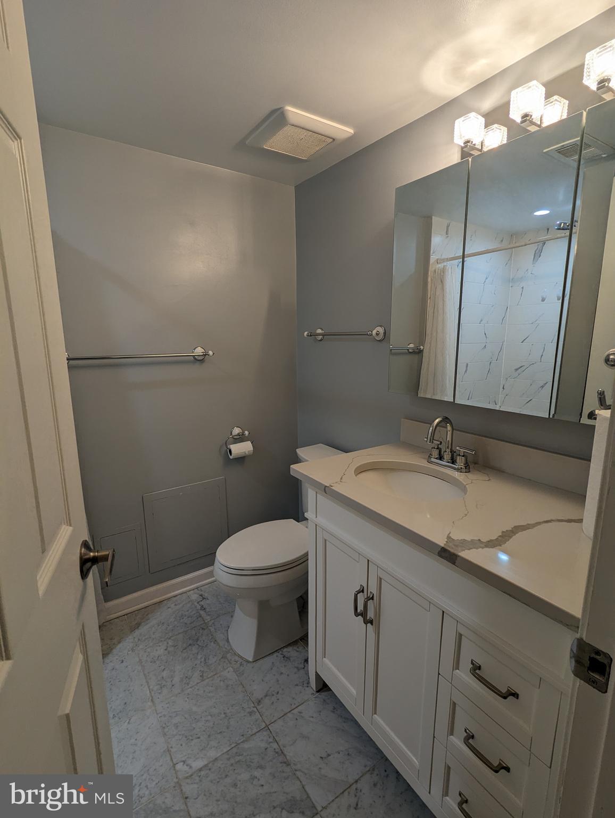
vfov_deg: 94.4
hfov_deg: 78.2
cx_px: 308
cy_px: 409
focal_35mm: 16
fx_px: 378
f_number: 2.2
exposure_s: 1/120
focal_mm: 2.35
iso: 48
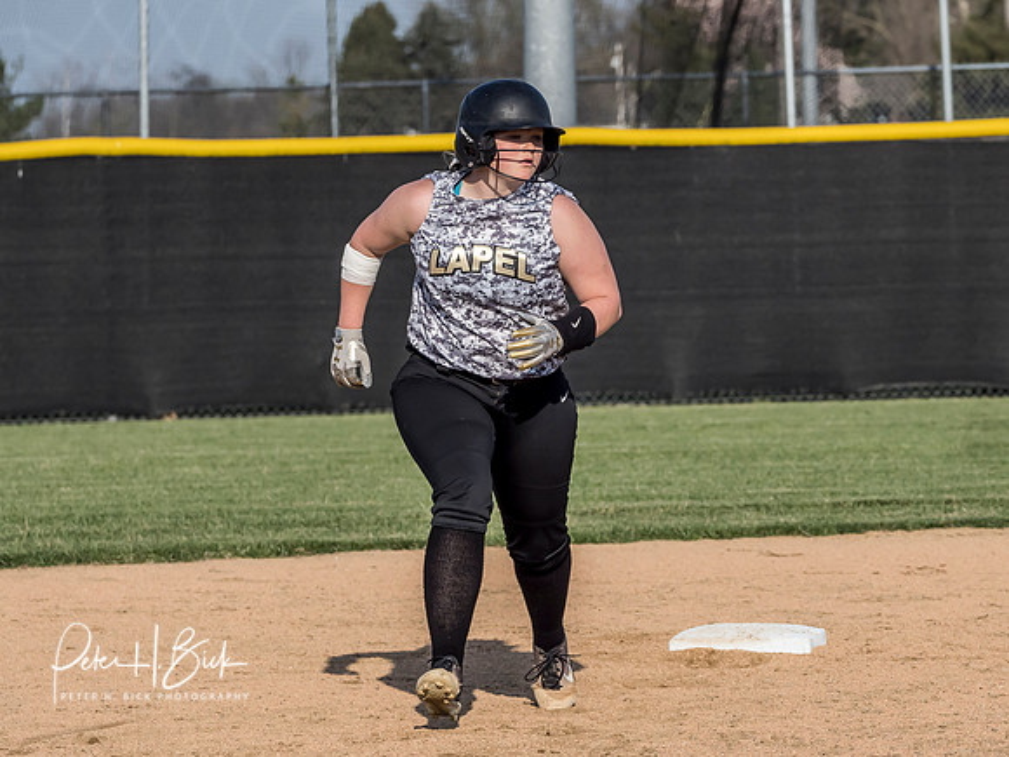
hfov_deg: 5.7
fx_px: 10124
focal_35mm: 347
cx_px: 532
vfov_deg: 4.3
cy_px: 380
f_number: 6.3
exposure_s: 1/2000
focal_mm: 138
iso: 400
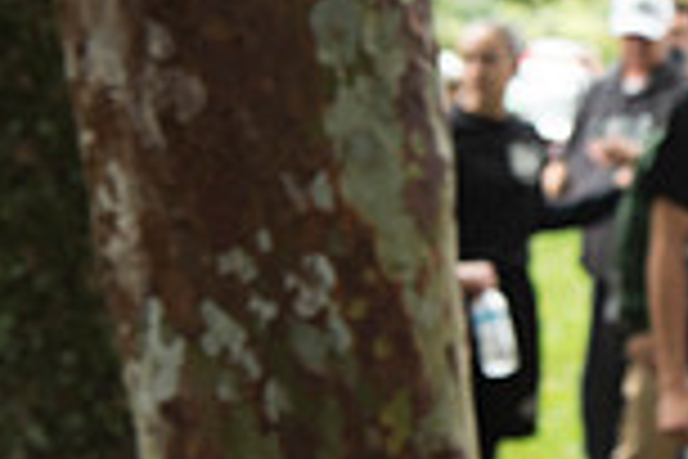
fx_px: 3325
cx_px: 1259
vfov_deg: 7.9
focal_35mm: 174
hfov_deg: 11.0
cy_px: 263
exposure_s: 1/160
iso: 640
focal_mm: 46
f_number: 5.6
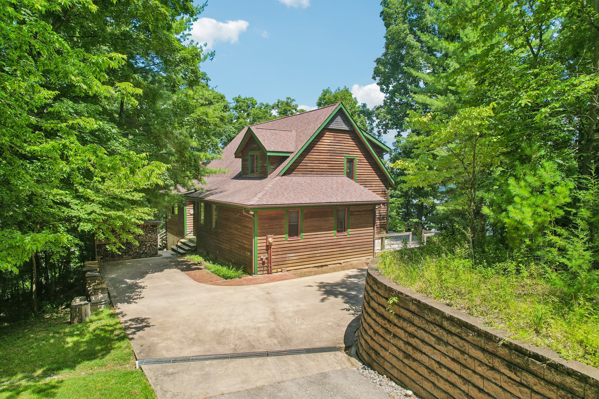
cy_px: 200
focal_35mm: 22
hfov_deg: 78.6
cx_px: 300
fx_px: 366
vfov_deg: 57.2
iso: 100
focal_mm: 8.4
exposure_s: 1/1250
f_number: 2.8
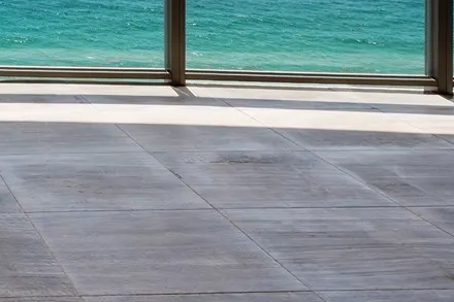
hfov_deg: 27.3
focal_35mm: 54
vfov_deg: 20.7
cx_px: -206
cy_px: -171
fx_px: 681
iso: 200
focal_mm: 14
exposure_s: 1/250
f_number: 8
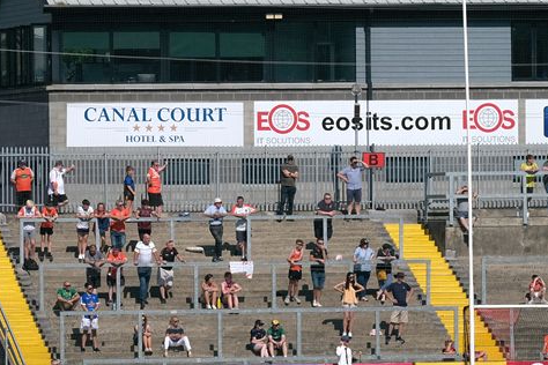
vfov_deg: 4.8
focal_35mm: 285
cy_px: 140
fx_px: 4338
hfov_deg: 7.2
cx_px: 475
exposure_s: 1/1500
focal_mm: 100
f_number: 8
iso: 500
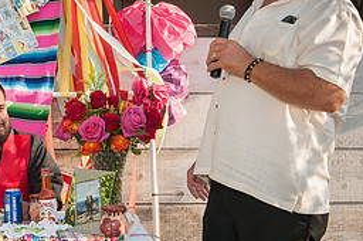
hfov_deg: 19.7
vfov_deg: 13.6
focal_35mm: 100
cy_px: 136
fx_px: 1007
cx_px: -14
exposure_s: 1/250
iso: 200
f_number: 10
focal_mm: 44
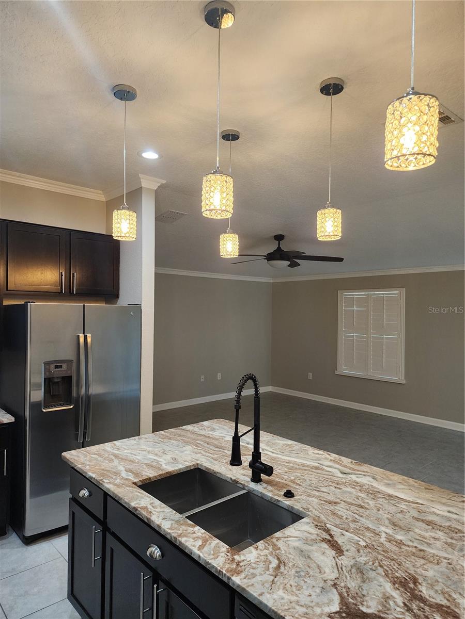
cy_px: 310
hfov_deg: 58.9
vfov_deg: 73.9
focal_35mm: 23
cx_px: 232
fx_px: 412
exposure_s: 1/120
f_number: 1.8
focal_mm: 6.4
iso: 250
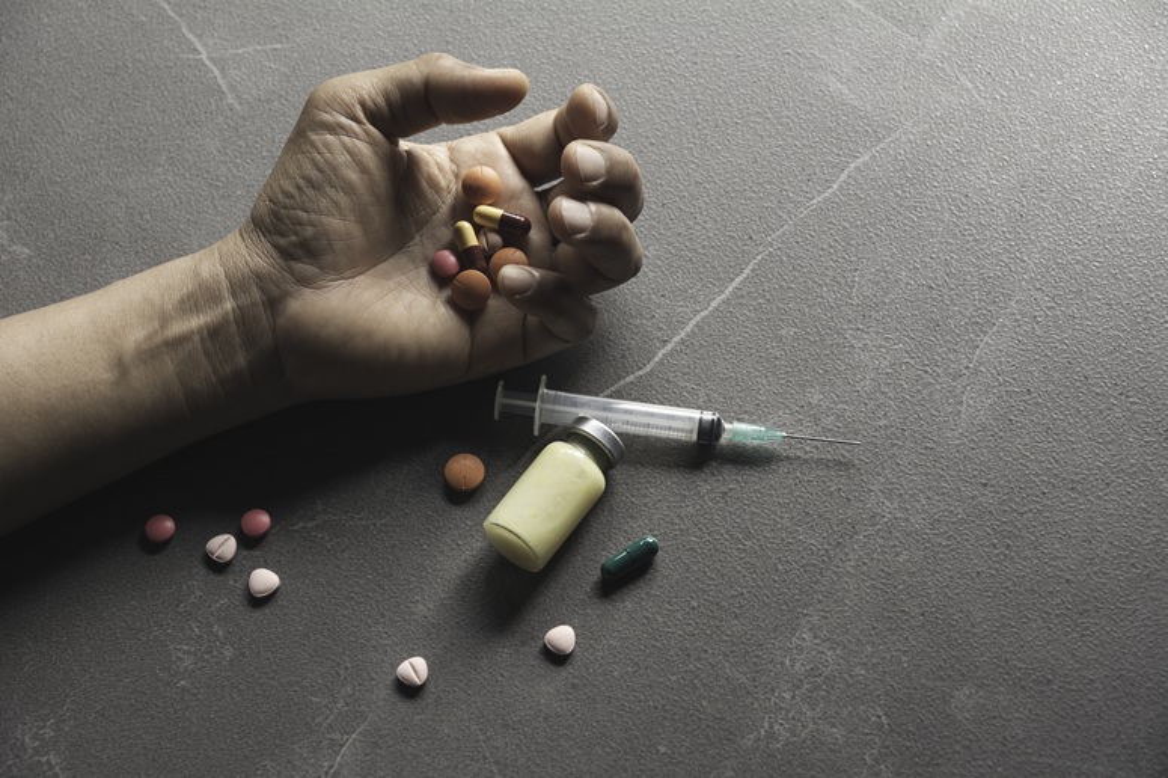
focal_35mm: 78
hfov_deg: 26.0
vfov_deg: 17.5
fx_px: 2529
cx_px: 584
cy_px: 389
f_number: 5.6
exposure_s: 1/15
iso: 100
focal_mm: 52
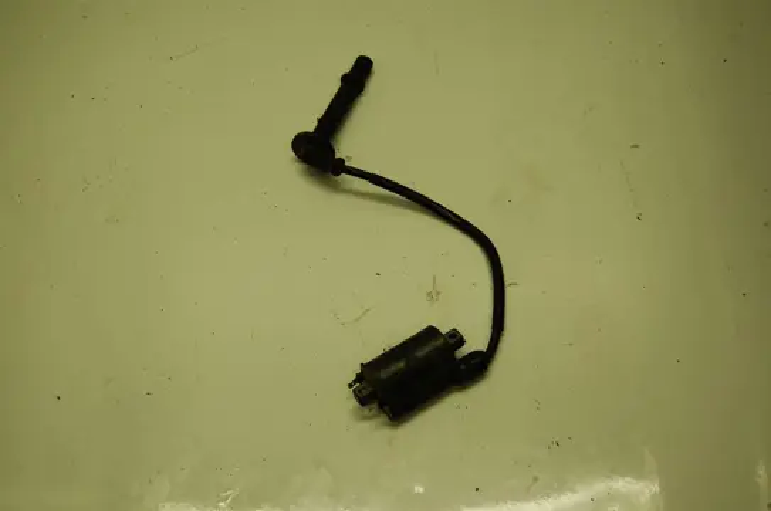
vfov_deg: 28.0
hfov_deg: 41.2
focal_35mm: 48
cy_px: 256
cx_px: 386
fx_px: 1026
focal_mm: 32
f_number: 5.6
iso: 400
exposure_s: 1/125
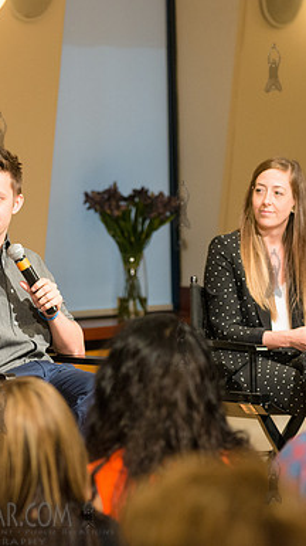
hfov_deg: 6.8
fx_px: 2558
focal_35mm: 177
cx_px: -1
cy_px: 273
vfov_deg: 12.2
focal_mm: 112
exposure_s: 1/160
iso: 2500
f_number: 4
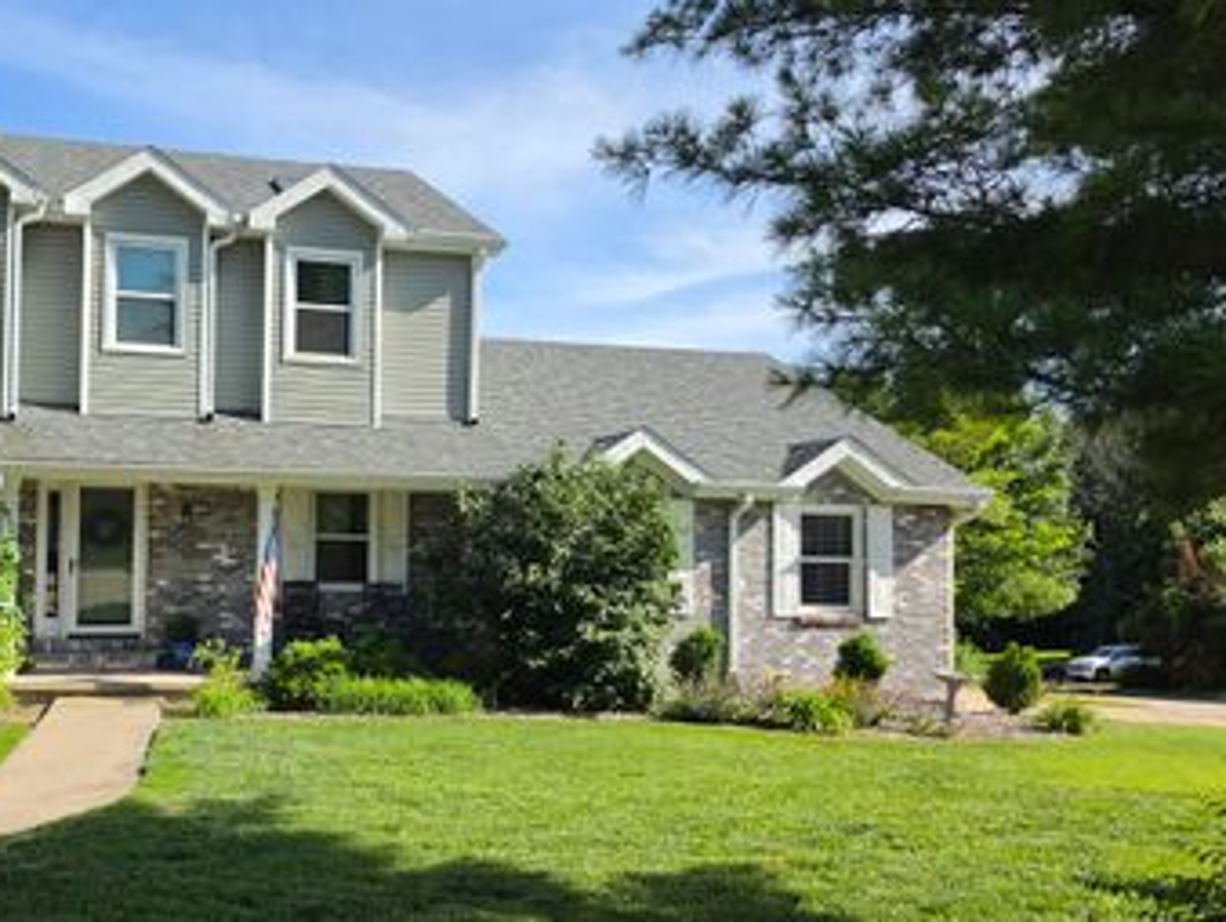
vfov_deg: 41.8
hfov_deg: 52.0
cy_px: 506
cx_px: 334
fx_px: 1205
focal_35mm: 34
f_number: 1.4
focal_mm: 6.5
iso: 64
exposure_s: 1/4055
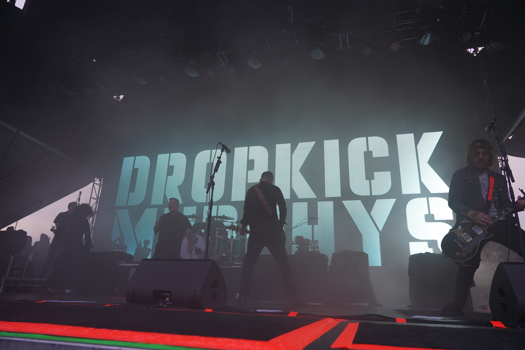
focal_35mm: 24
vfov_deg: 53.1
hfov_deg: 73.7
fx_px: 350
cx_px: 262
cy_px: 175
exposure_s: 1/160
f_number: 4
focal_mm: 24
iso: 1000
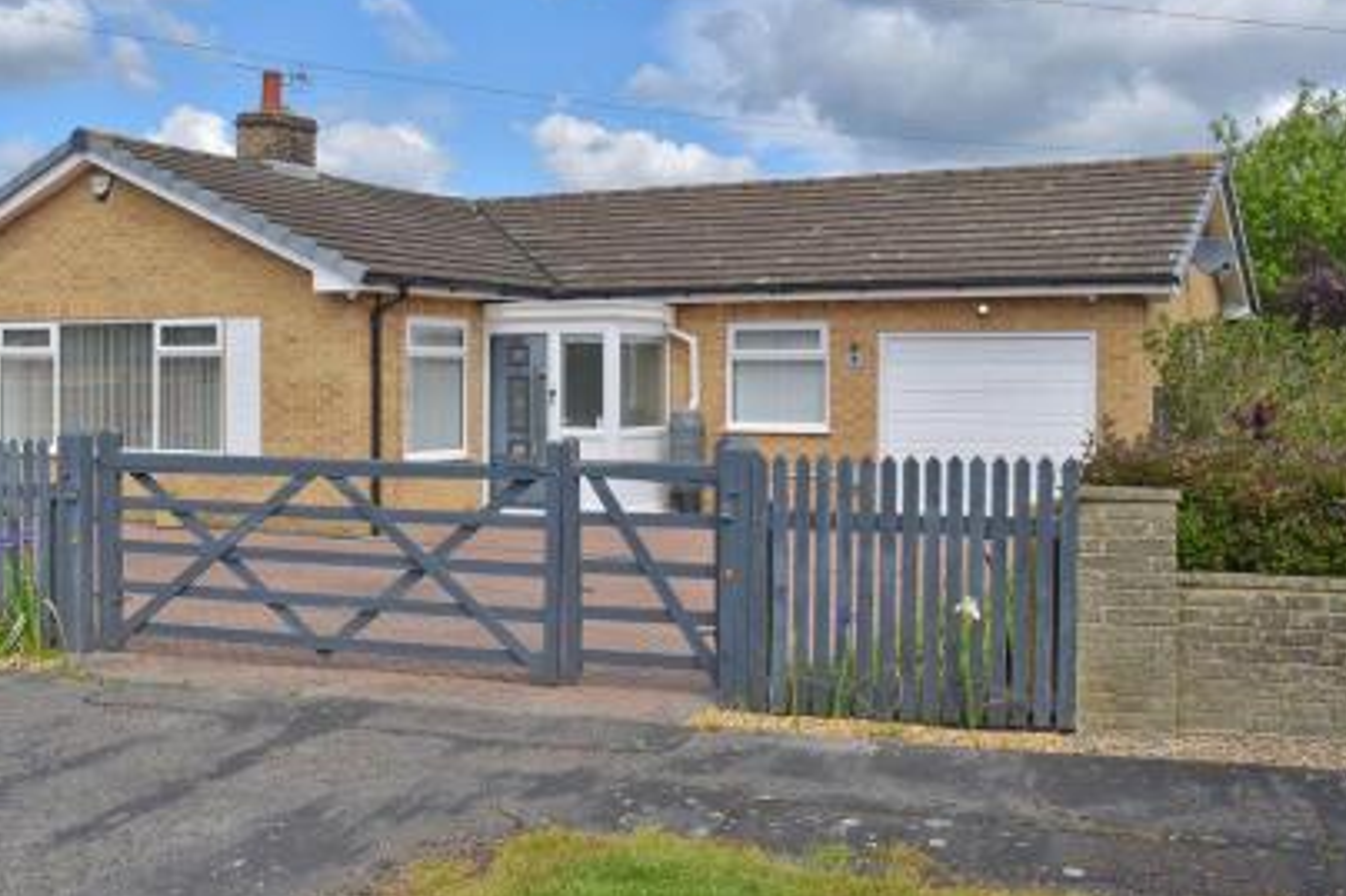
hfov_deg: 47.7
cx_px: 575
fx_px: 1517
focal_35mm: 41
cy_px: 378
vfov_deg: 32.9
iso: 100
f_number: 9
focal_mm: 23
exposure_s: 1/320
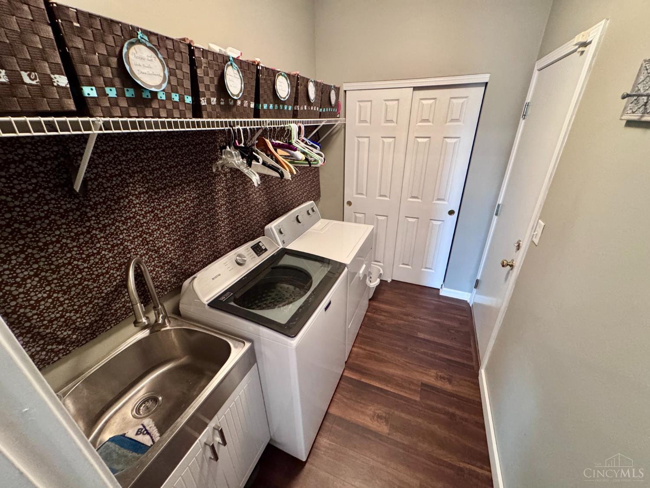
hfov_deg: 102.1
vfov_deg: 85.7
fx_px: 263
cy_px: 244
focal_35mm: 14
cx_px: 325
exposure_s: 1/60
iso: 640
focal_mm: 2.22
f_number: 2.2
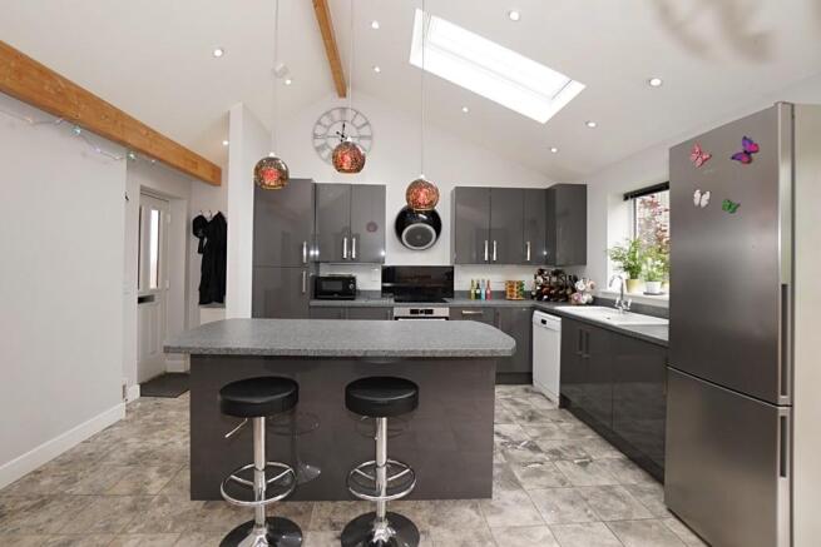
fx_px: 342
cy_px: 274
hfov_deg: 100.4
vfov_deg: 77.4
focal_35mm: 15
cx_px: 410
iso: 400
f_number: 4
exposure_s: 1/160
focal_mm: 10
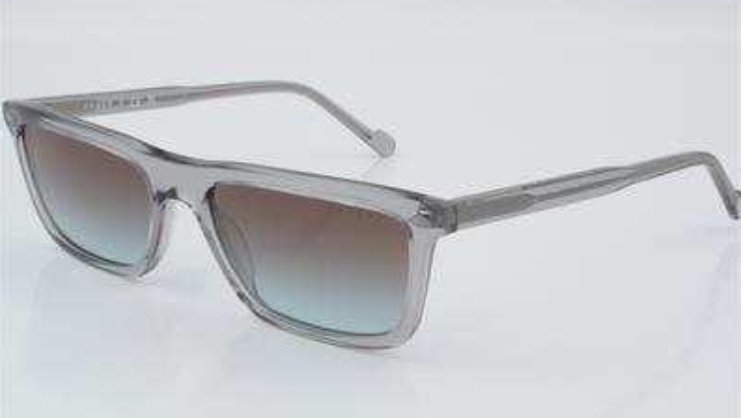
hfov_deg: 26.8
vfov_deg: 15.3
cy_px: 222
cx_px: 370
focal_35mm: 79
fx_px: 1553
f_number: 32
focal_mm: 50
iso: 100
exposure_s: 1/3
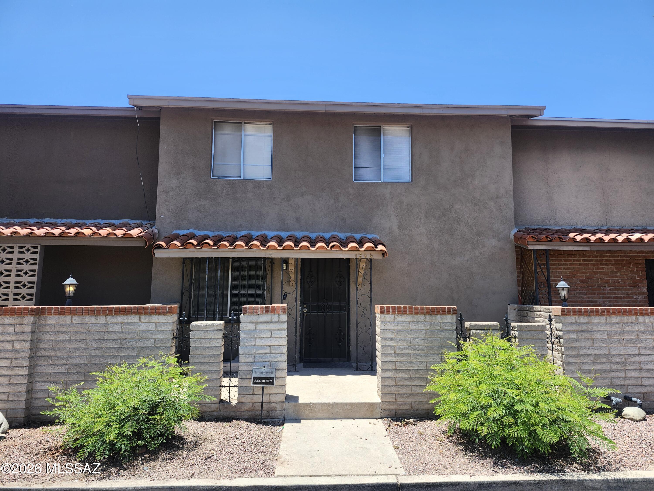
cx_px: 327
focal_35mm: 23
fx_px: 435
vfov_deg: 58.9
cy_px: 246
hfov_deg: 73.9
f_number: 1.8
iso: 25
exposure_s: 1/832
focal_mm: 5.54
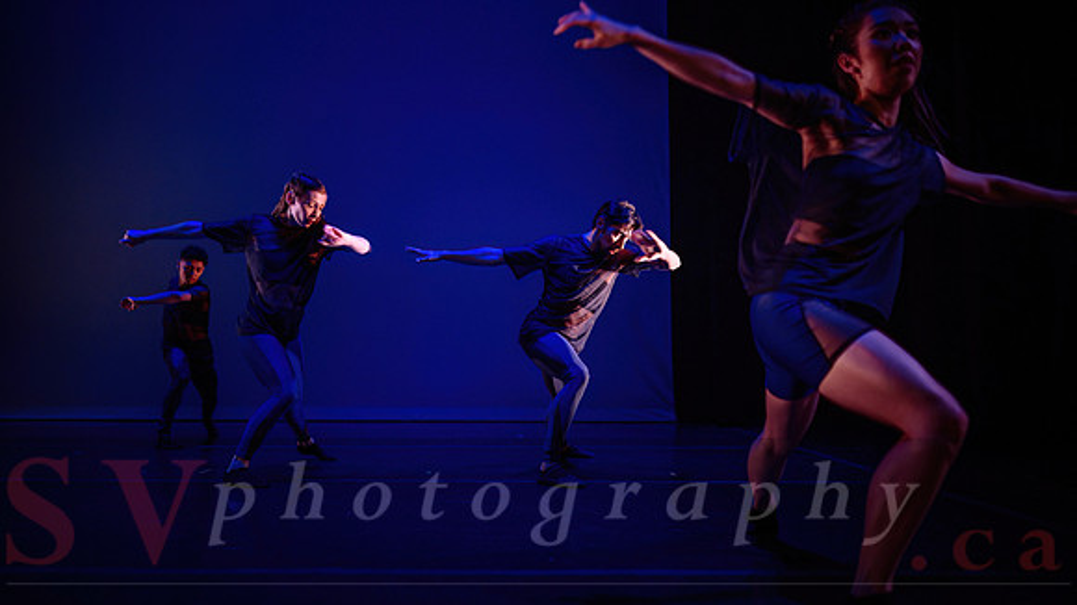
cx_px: 539
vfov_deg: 45.1
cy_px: 352
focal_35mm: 25
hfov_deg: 73.2
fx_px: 725
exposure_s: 1/320
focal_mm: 24
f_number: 1.4
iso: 1000
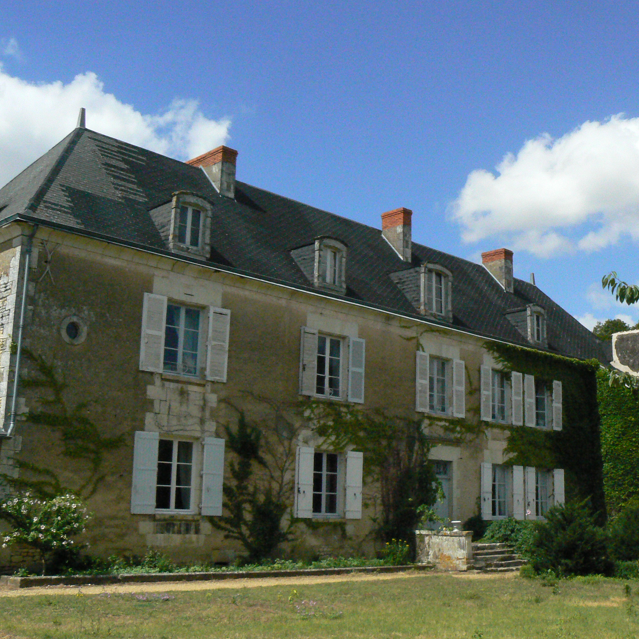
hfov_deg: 38.8
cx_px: 419
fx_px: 898
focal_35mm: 43
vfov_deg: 39.2
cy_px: 323
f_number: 8
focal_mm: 6
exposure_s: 1/1600
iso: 400
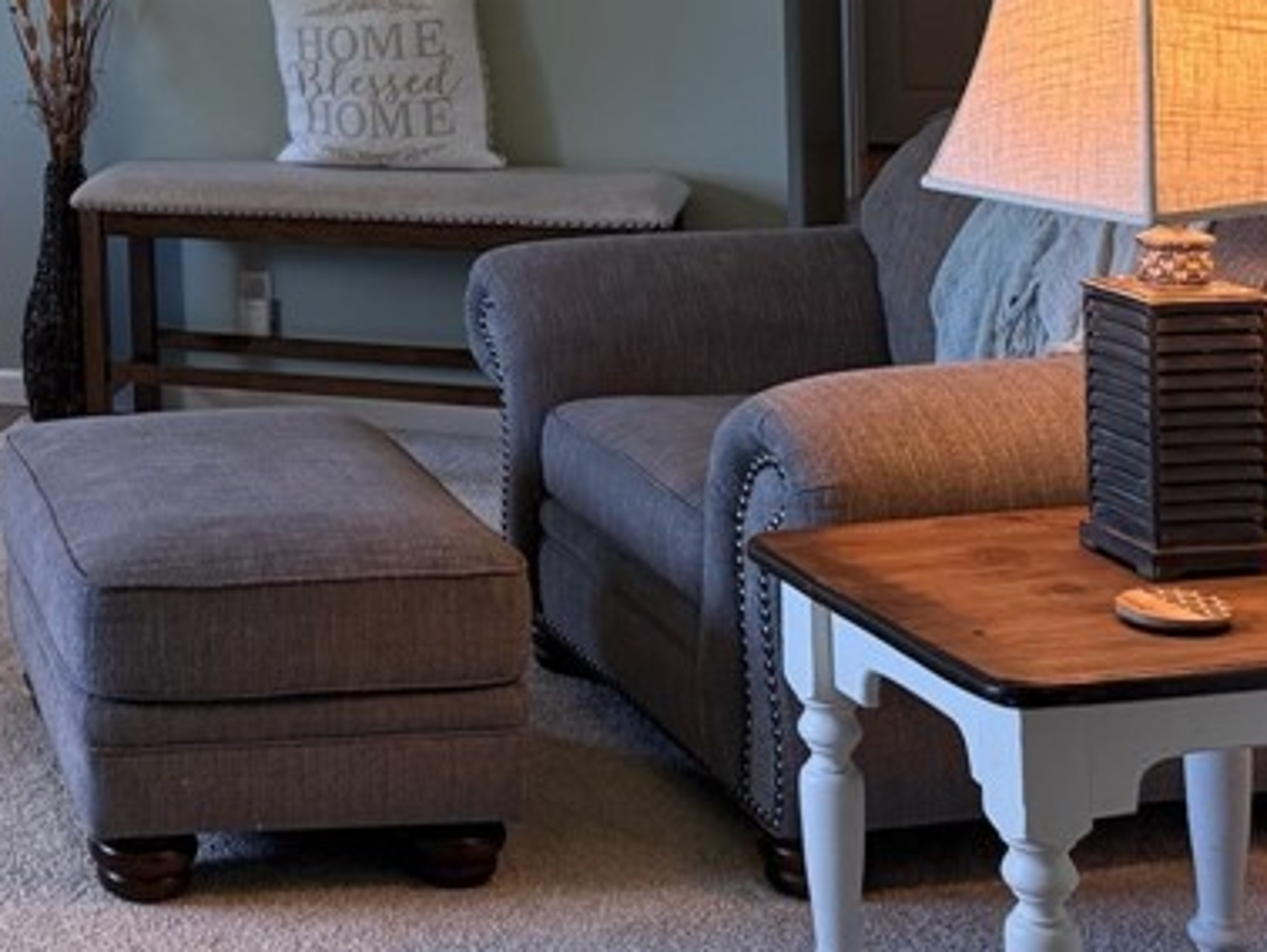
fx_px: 2381
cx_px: -154
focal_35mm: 65
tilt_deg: -2.6
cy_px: -57
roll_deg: +2.4
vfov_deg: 21.6
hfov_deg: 27.1
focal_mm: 6.76
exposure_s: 1/120
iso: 250
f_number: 1.78
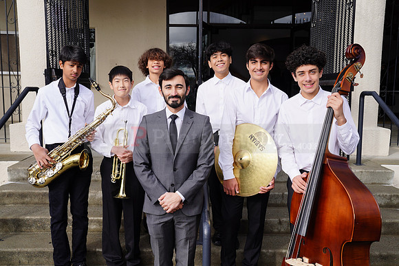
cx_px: 200
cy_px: 133
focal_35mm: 36
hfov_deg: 53.1
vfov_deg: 36.9
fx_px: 399
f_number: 8
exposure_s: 1/200
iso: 100
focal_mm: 36
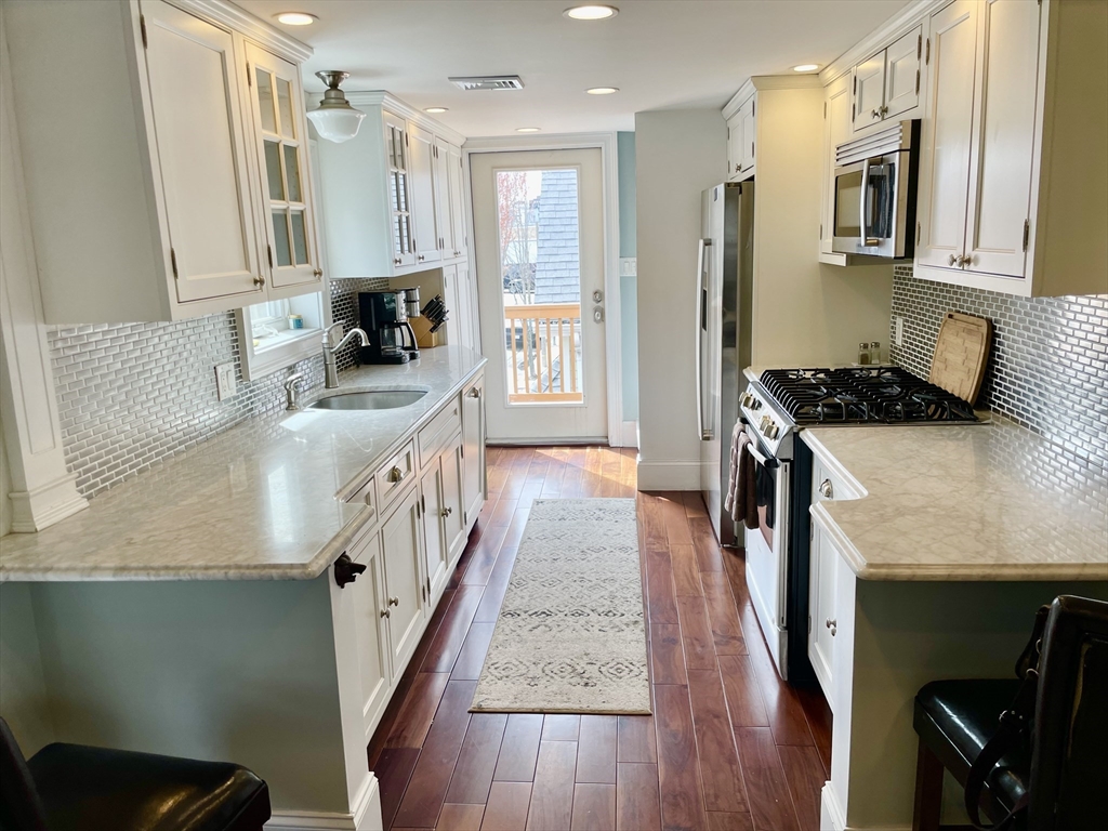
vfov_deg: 53.1
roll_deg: +2.0
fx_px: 832
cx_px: 554
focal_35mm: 26
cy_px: 416
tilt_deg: -12.8
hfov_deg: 67.3
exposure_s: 1/136
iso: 32
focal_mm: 4.2
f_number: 1.6
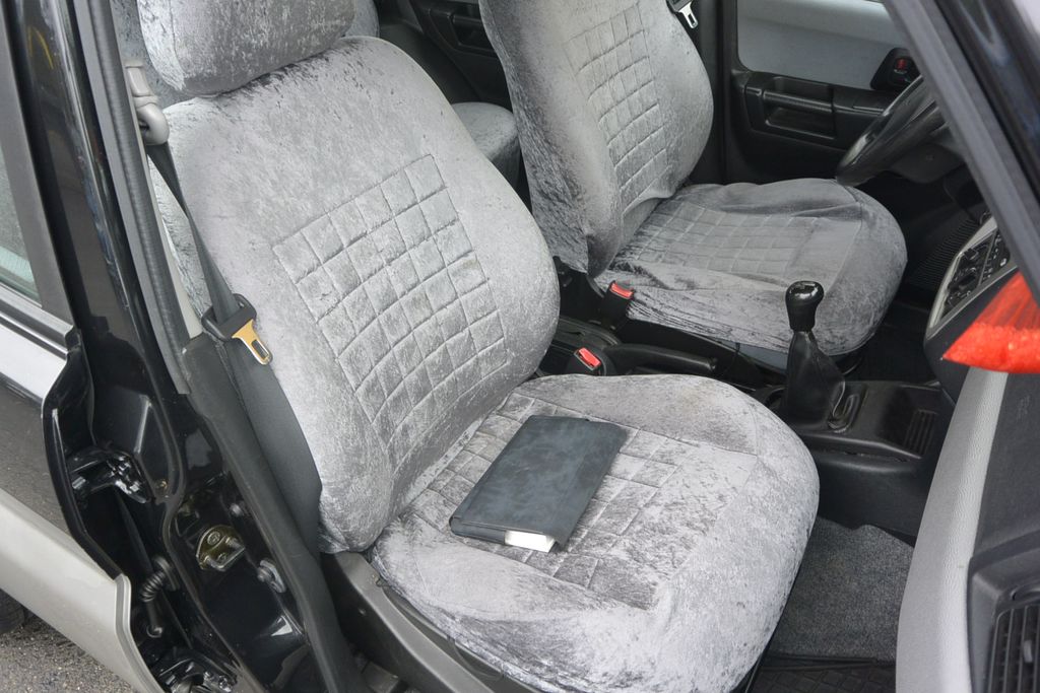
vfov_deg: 47.9
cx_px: 520
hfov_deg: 67.4
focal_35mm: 27
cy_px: 346
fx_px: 780
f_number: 3.5
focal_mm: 10
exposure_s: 1/200
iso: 200
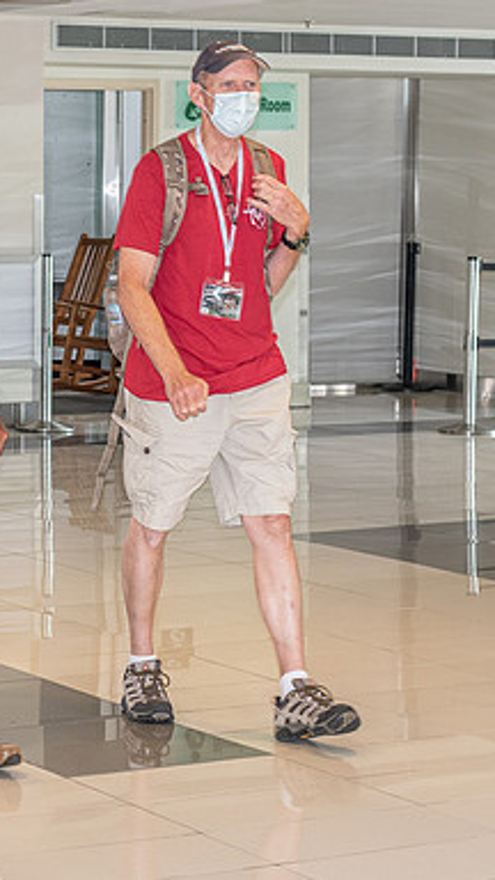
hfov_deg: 10.6
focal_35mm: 112
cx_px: -91
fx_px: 2613
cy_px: 328
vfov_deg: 19.1
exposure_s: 1/100
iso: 640
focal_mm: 50
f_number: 4.5
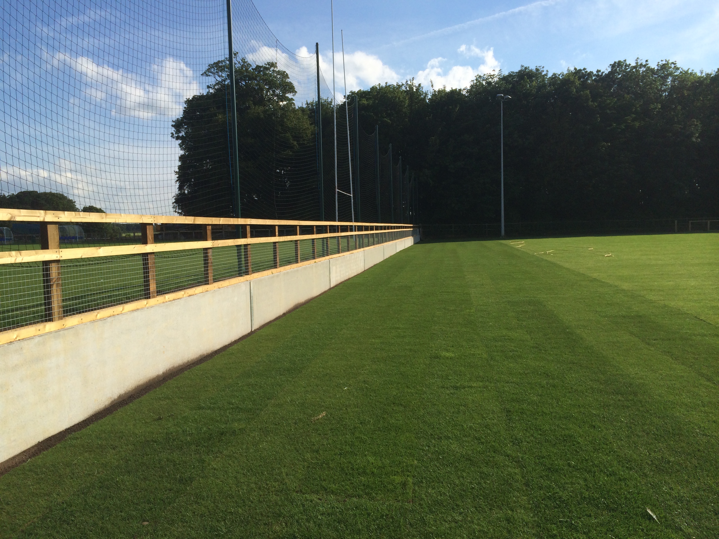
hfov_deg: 60.0
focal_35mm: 30
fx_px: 623
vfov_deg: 46.8
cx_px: 360
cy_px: 270
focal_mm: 4.12
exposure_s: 1/2564
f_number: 2.2
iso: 32
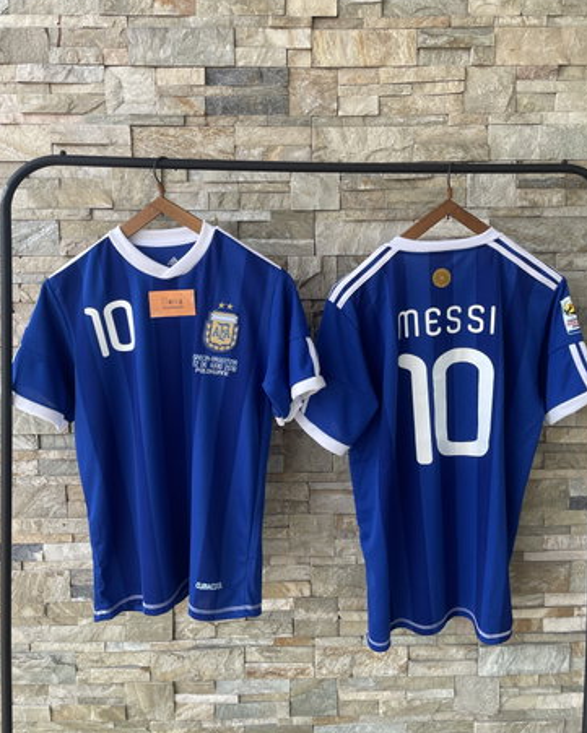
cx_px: 298
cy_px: 321
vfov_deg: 58.6
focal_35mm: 30
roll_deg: +0.7
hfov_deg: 48.5
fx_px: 651
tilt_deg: -6.8
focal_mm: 4.2
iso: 32
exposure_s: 1/325
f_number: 1.6
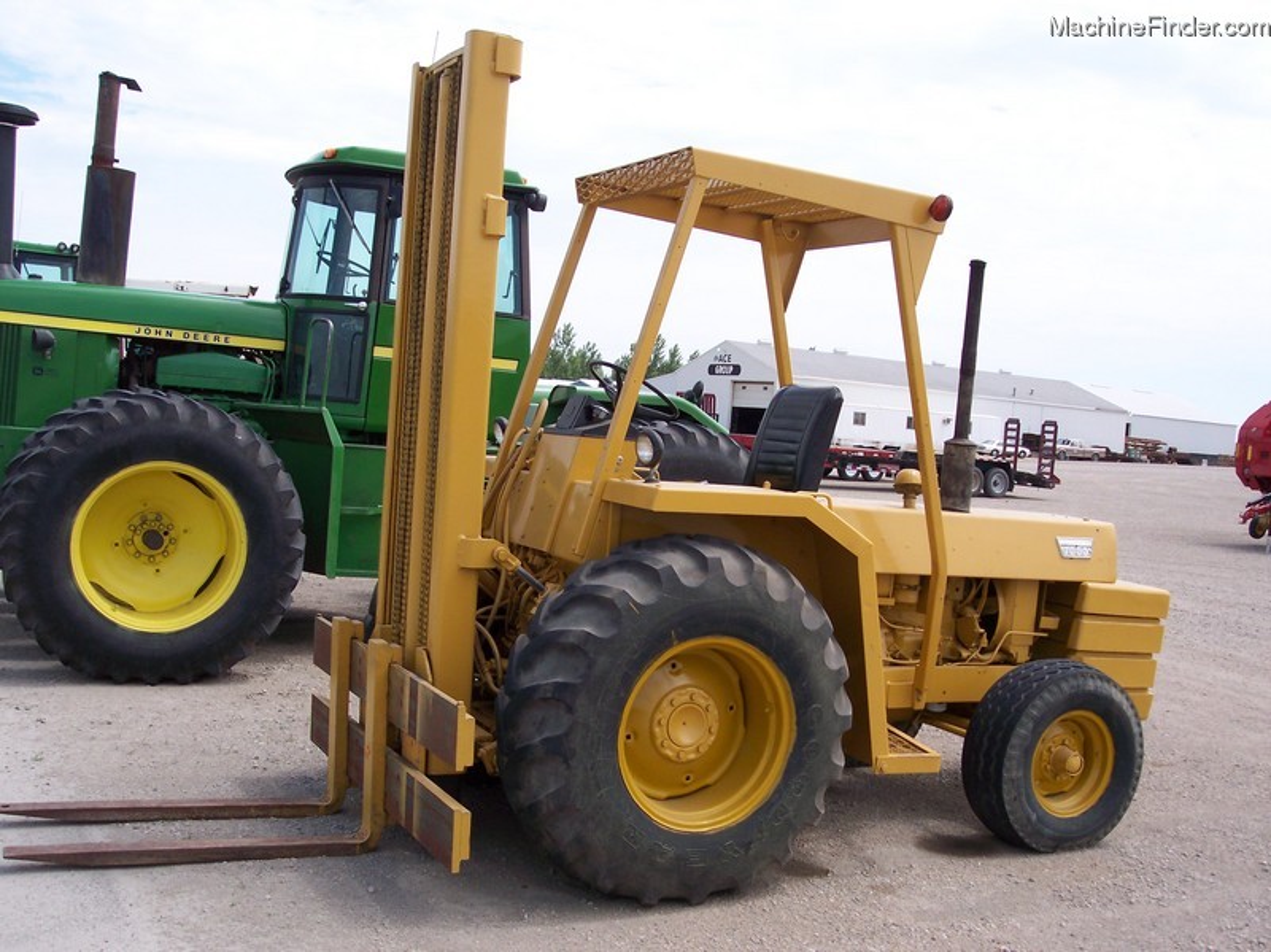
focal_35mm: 38
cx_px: 636
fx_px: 1394
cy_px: 476
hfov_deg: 49.0
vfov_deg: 37.7
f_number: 4.8
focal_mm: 8
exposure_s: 1/500
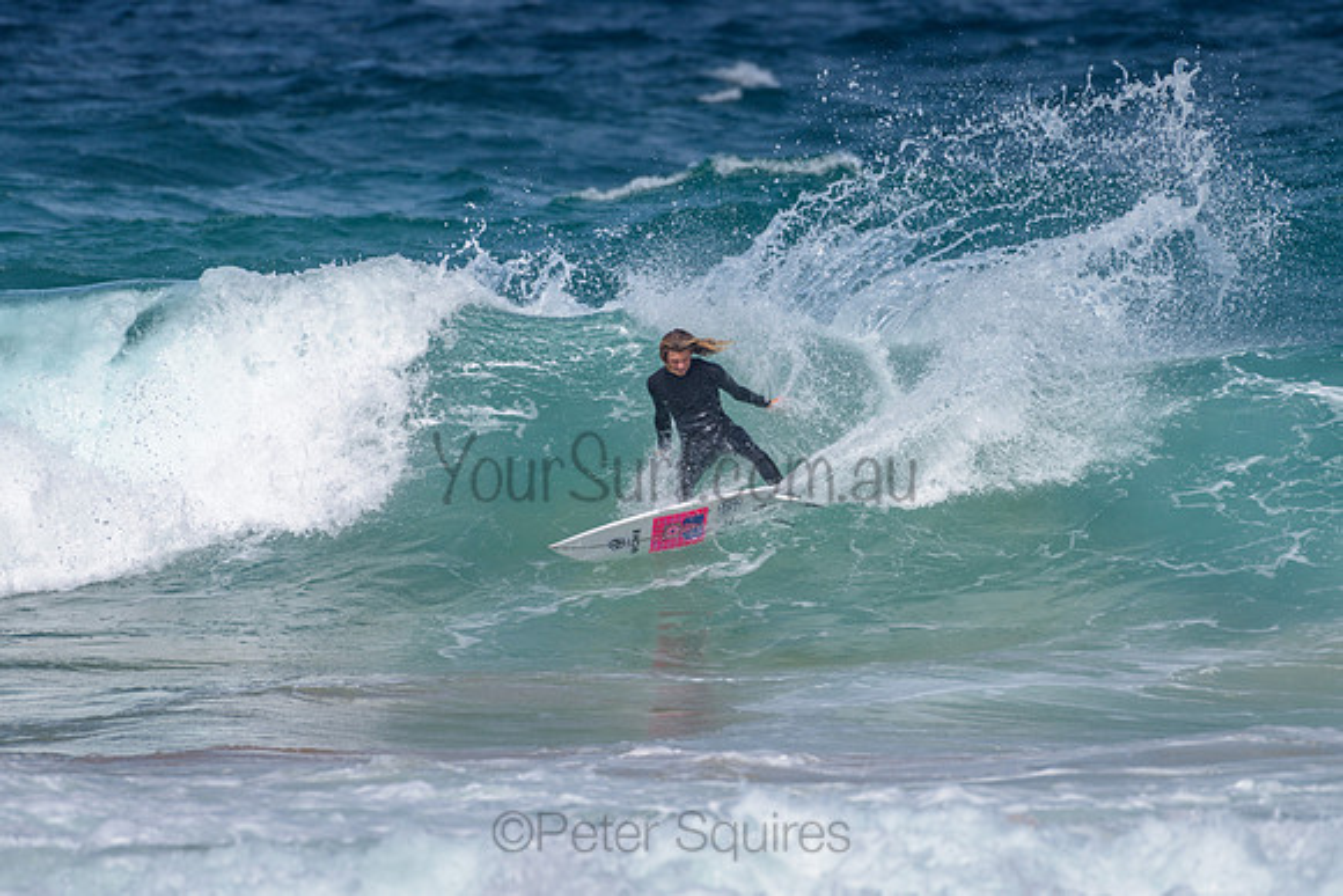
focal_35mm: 613
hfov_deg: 3.4
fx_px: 22885
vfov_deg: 2.2
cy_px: 388
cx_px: 736
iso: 100
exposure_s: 1/2000
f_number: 5.6
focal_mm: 500
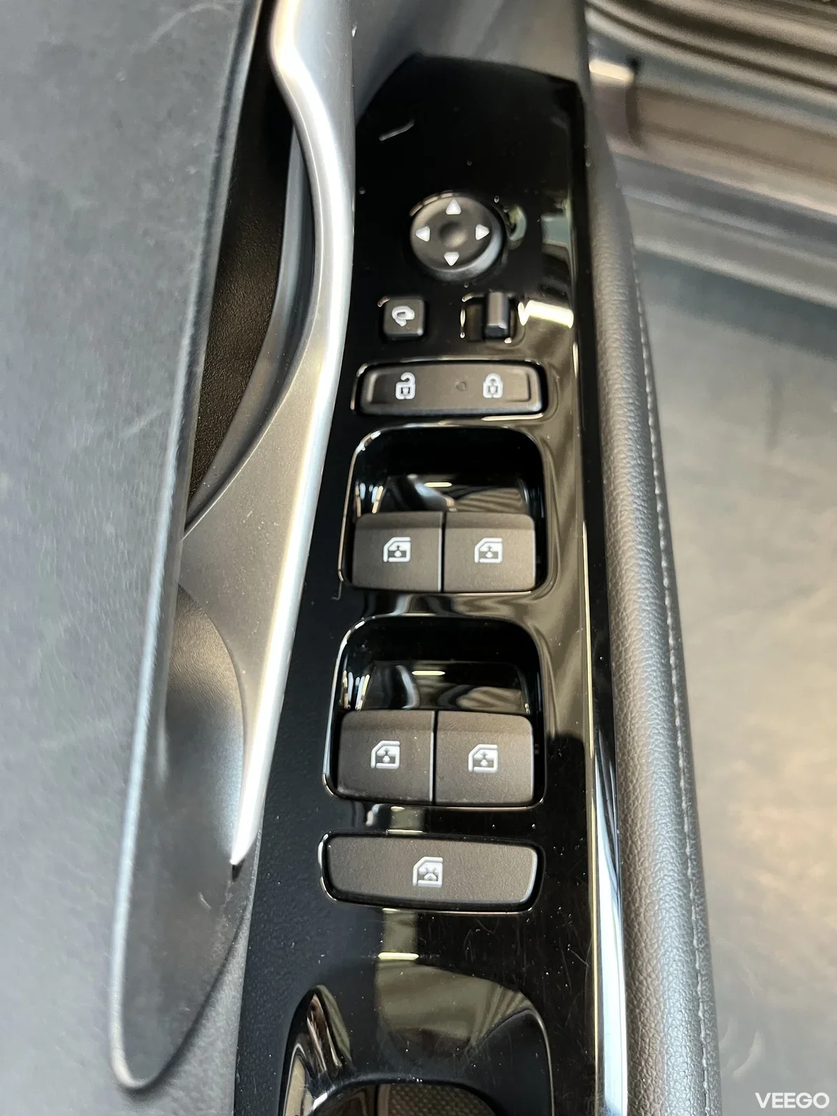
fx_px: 838
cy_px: 558
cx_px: 418
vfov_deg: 67.3
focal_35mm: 26
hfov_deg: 53.1
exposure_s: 1/50
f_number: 1.6
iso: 250
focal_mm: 5.1
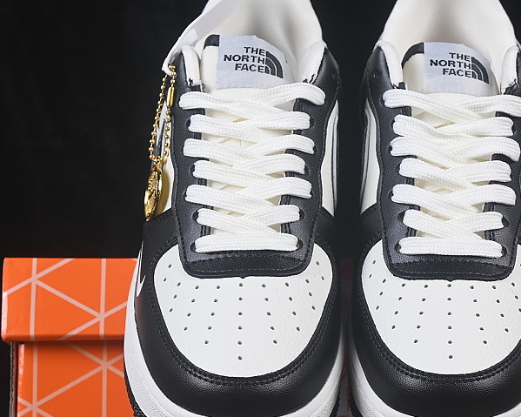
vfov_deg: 12.1
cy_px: 275
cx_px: 346
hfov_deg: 15.1
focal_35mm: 127
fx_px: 1958
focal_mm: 50
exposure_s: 1/80
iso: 160
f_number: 8
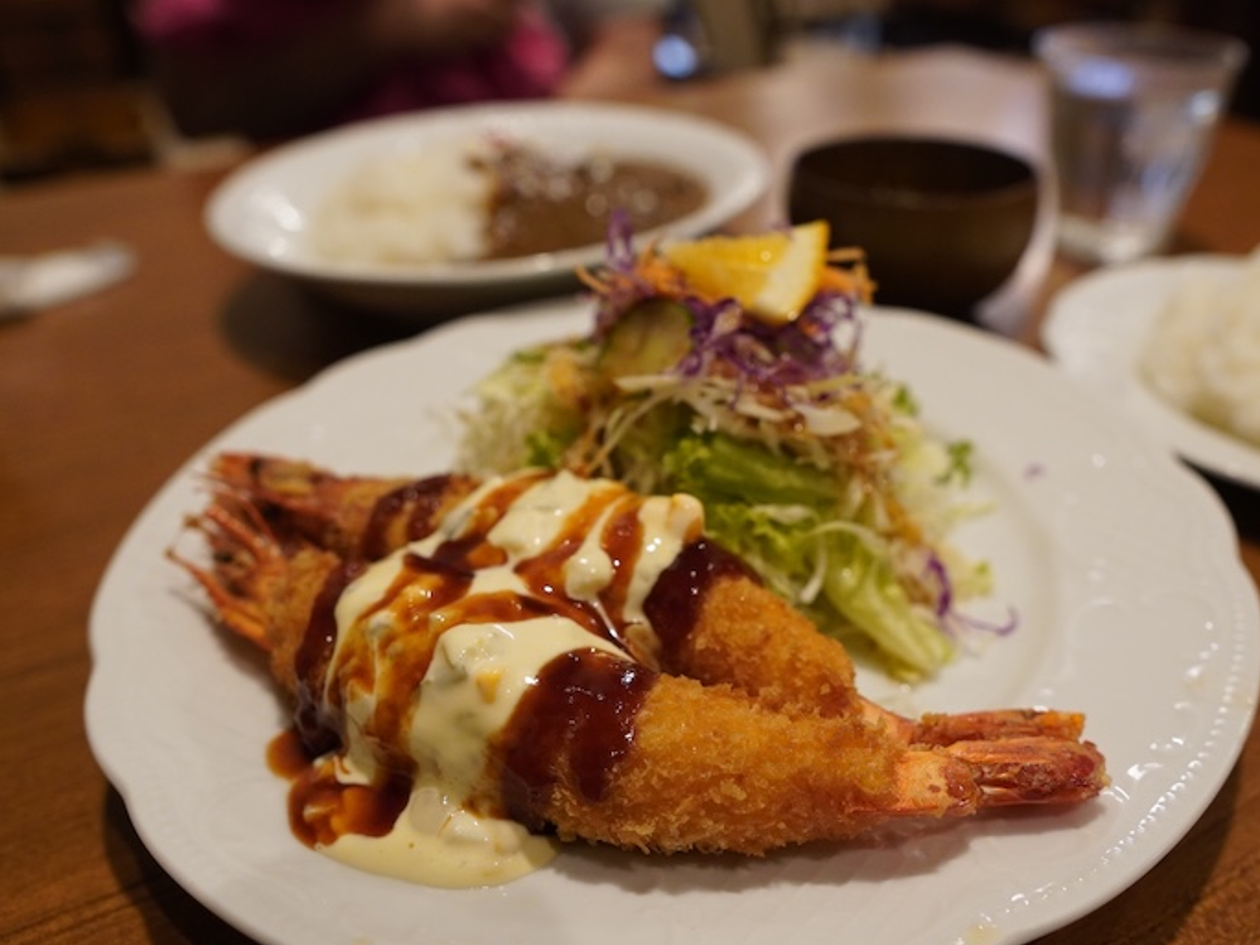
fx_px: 983
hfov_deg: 64.9
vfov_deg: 51.3
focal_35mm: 27
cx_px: 731
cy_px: 487
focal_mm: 16
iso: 1600
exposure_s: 1/160
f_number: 2.5
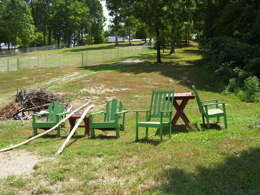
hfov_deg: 51.4
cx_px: 130
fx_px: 270
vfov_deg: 39.7
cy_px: 98
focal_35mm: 36
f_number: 4.8
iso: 80
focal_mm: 6
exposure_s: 1/250
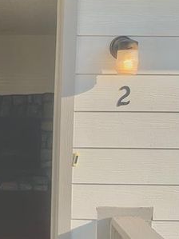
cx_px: -2
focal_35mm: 58
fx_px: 400
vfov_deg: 33.2
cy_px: 141
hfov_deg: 24.1
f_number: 1.8
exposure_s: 1/1314
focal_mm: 4.25
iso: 25
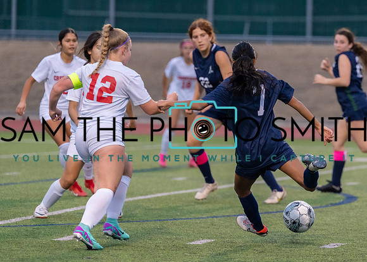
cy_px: 134
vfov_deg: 4.3
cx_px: 248
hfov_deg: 6.0
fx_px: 3527
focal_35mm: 338
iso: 2500
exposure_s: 1/1000
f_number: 4
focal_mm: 239
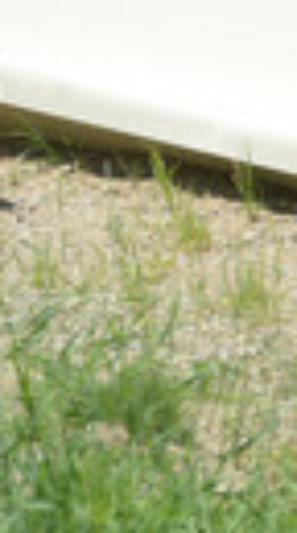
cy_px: 370
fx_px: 8957
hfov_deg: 1.9
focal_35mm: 636
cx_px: 784
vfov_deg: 3.4
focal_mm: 195
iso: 450
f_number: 6.3
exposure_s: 1/1250
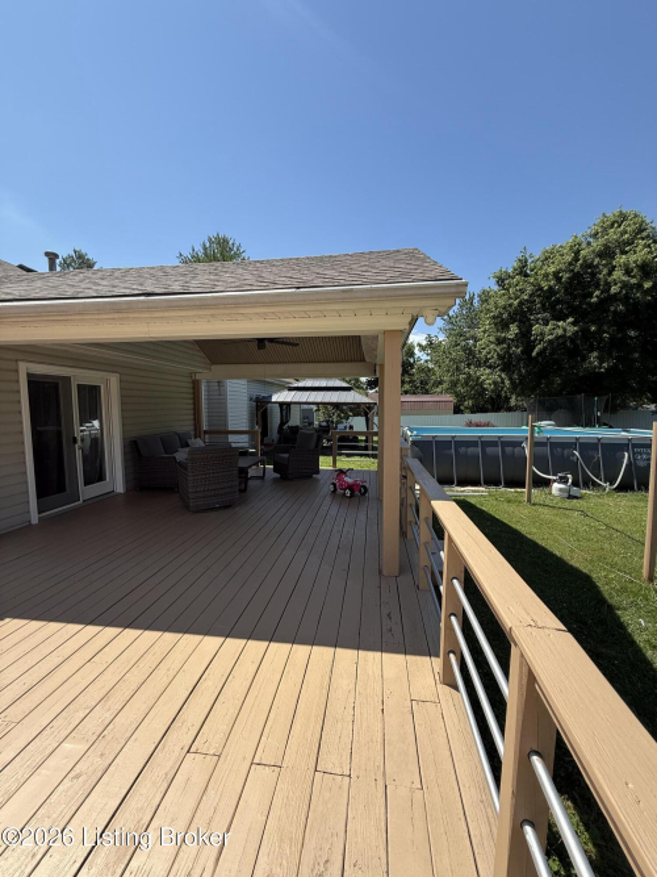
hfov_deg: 85.7
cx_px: 328
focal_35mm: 14
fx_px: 354
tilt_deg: -4.5
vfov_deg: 102.1
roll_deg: -0.6
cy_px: 438
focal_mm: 2.22
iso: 50
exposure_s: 1/876
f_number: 2.2
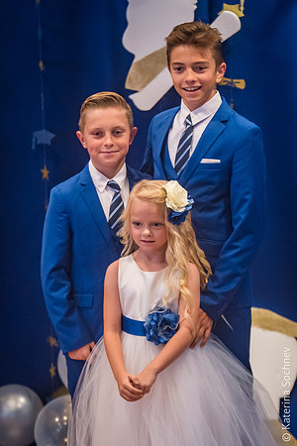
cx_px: 194
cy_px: 223
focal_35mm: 143
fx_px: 1763
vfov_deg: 14.4
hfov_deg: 9.6
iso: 3200
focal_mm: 95
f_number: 2.8
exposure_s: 1/200
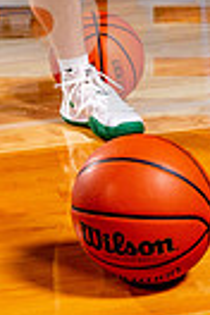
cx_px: -82
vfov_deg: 14.6
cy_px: -126
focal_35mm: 133
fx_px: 1164
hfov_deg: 10.1
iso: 100
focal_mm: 39
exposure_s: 1/125
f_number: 5.6
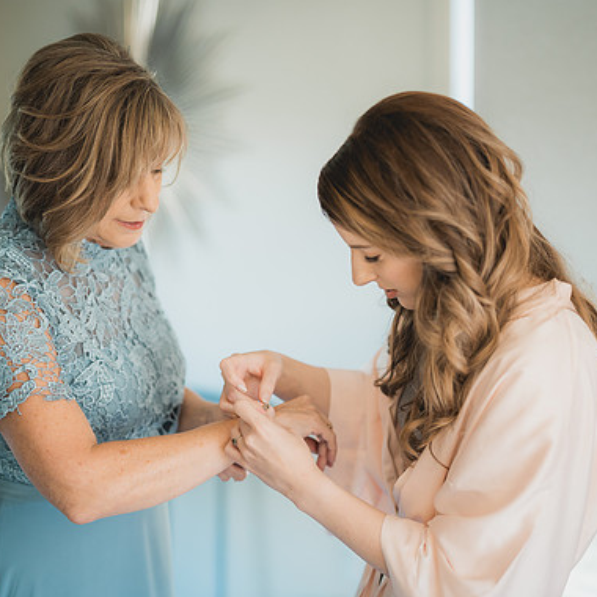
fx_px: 1288
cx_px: 297
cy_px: 299
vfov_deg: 26.1
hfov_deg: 26.1
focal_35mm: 66
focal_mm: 50
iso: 400
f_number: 1.4
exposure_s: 1/400
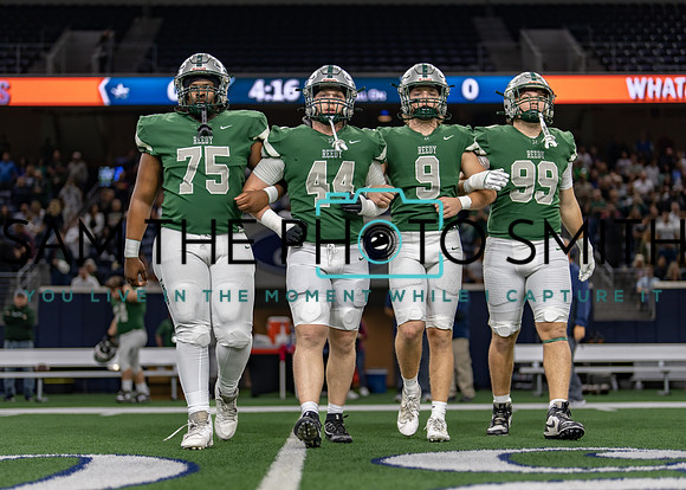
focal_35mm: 62
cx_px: 349
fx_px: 1199
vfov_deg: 23.1
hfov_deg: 31.9
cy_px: 267
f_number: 1.2
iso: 200
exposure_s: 1/500
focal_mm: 50
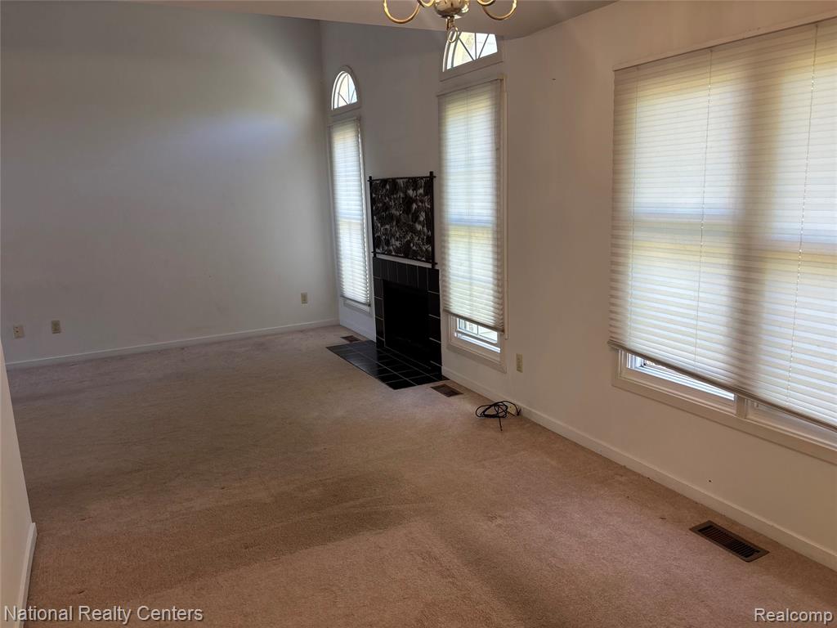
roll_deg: +1.7
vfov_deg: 53.1
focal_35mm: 26
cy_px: 314
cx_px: 418
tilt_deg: -11.1
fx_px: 629
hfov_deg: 67.3
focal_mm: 5.96
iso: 100
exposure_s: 1/60
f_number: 1.6
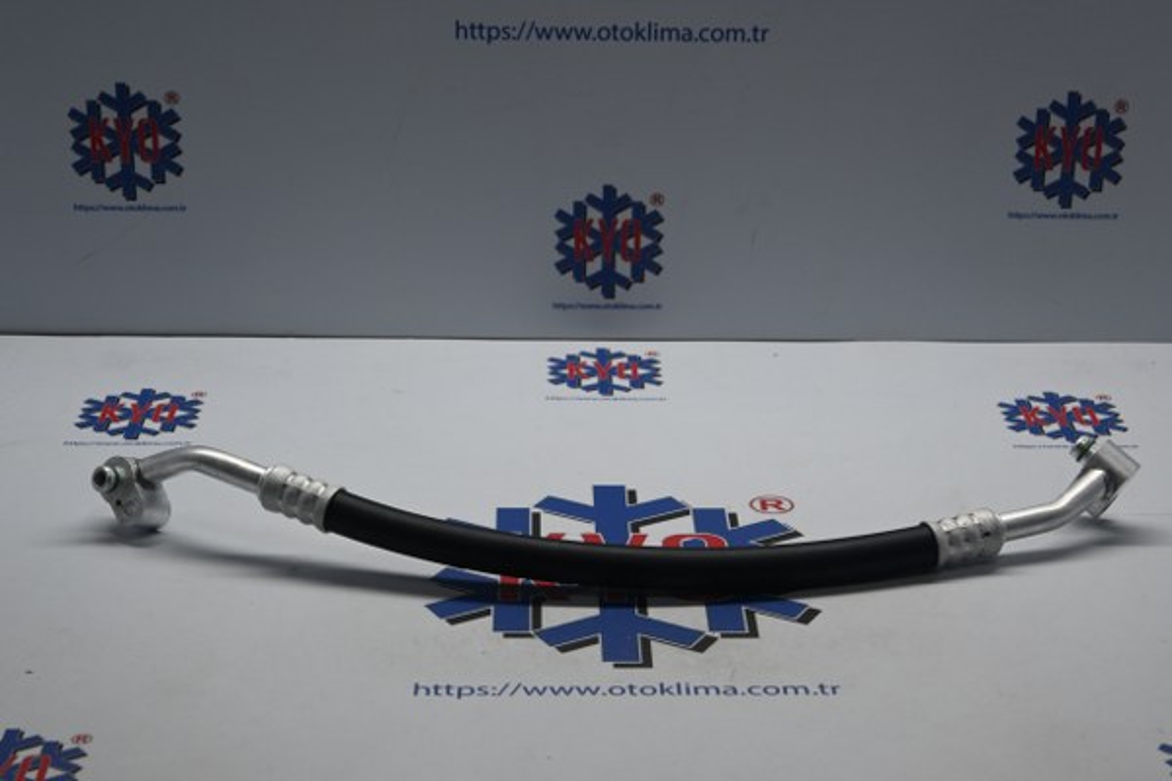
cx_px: 586
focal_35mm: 75
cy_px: 390
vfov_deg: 18.2
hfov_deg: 27.0
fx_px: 2441
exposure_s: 1/80
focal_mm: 50
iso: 360
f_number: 6.3
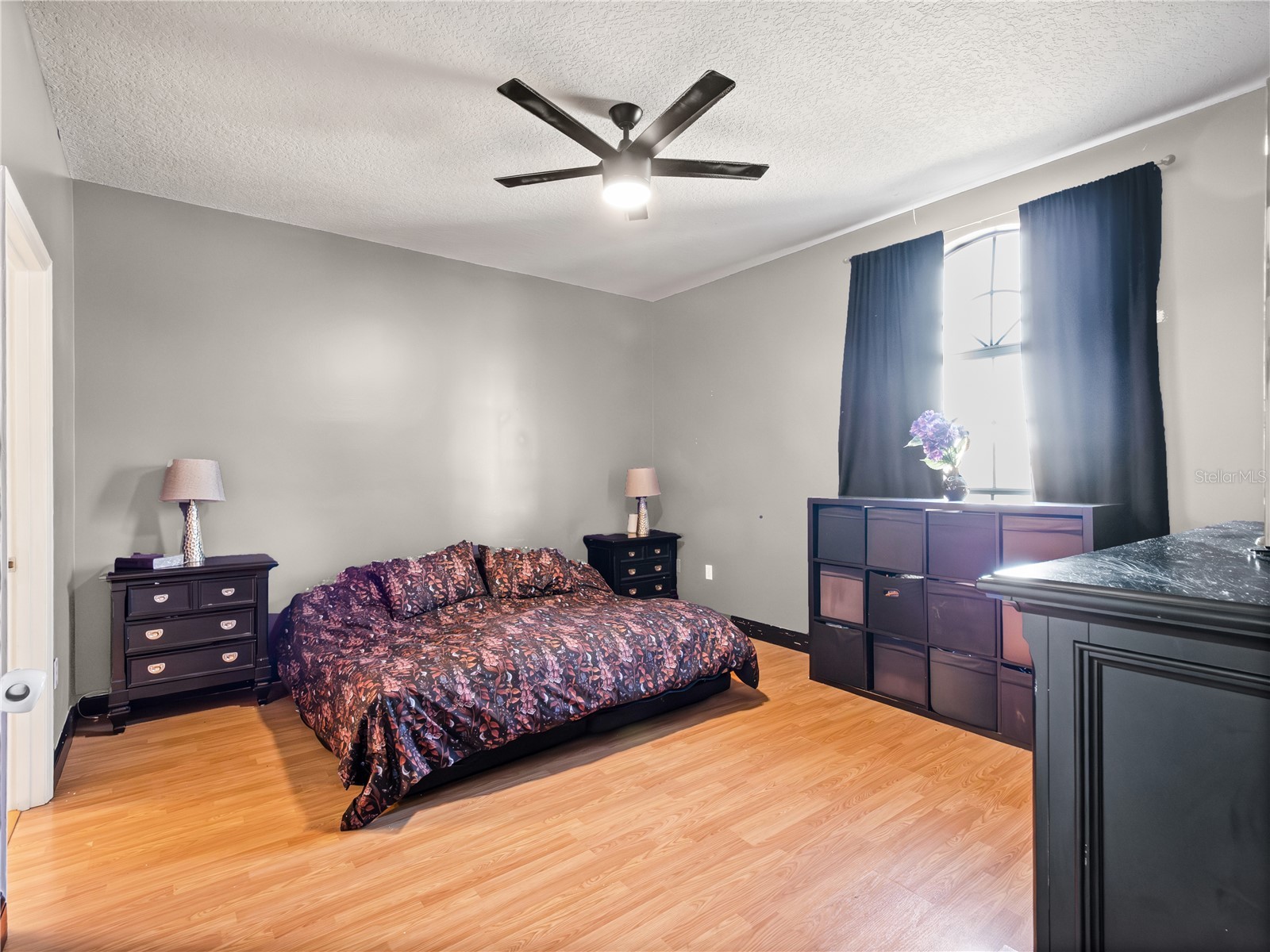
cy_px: 476
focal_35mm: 16
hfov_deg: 94.5
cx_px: 635
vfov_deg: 78.1
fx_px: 587
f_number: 6.3
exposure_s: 1/8
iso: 3200
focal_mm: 8
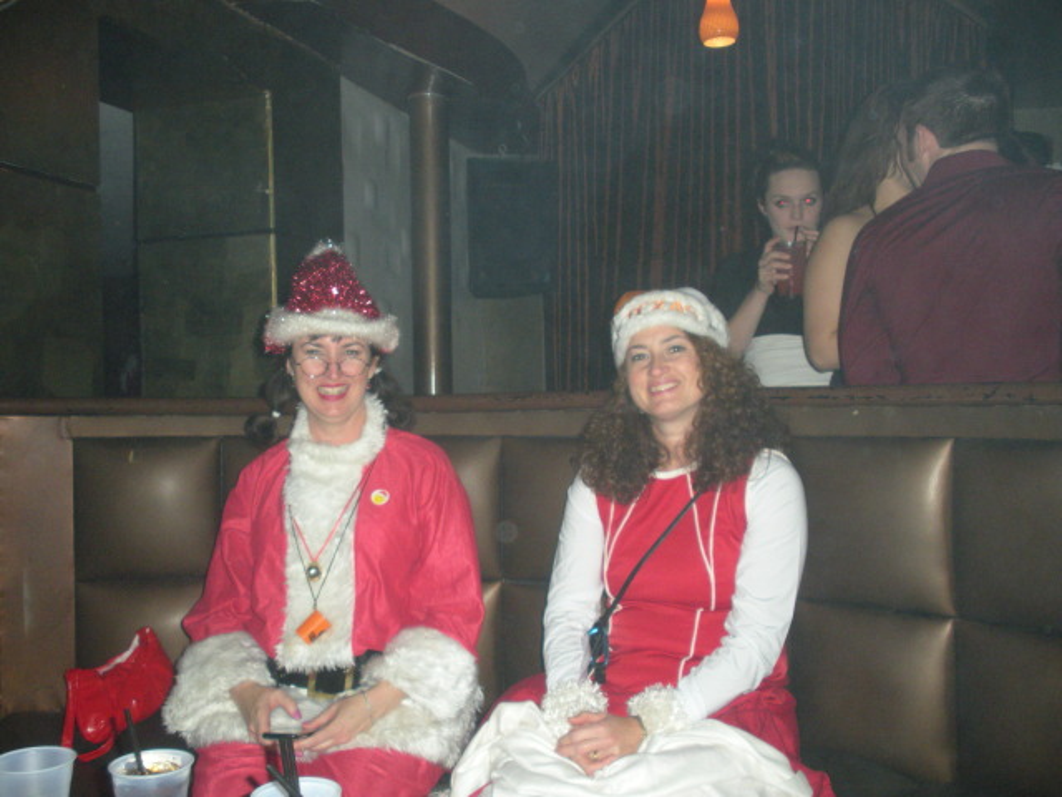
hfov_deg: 51.4
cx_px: 531
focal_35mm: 36
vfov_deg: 39.7
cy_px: 398
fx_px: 1104
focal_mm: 6.3
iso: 302
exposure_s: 1/60
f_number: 3.5
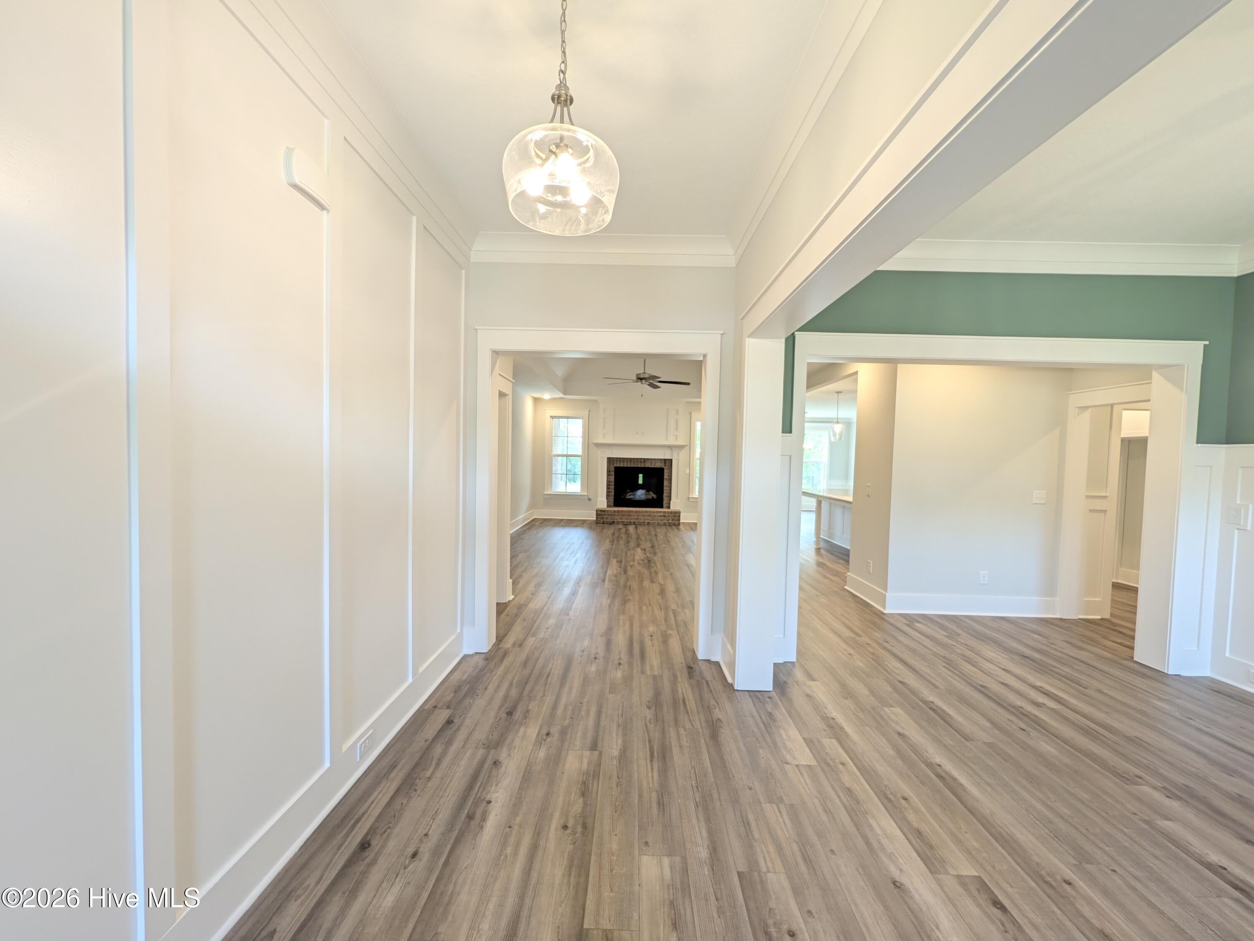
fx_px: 435
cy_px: 470
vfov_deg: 94.5
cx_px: 627
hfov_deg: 110.5
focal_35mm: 12
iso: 70
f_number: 1.7
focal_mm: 2.02
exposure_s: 1/50
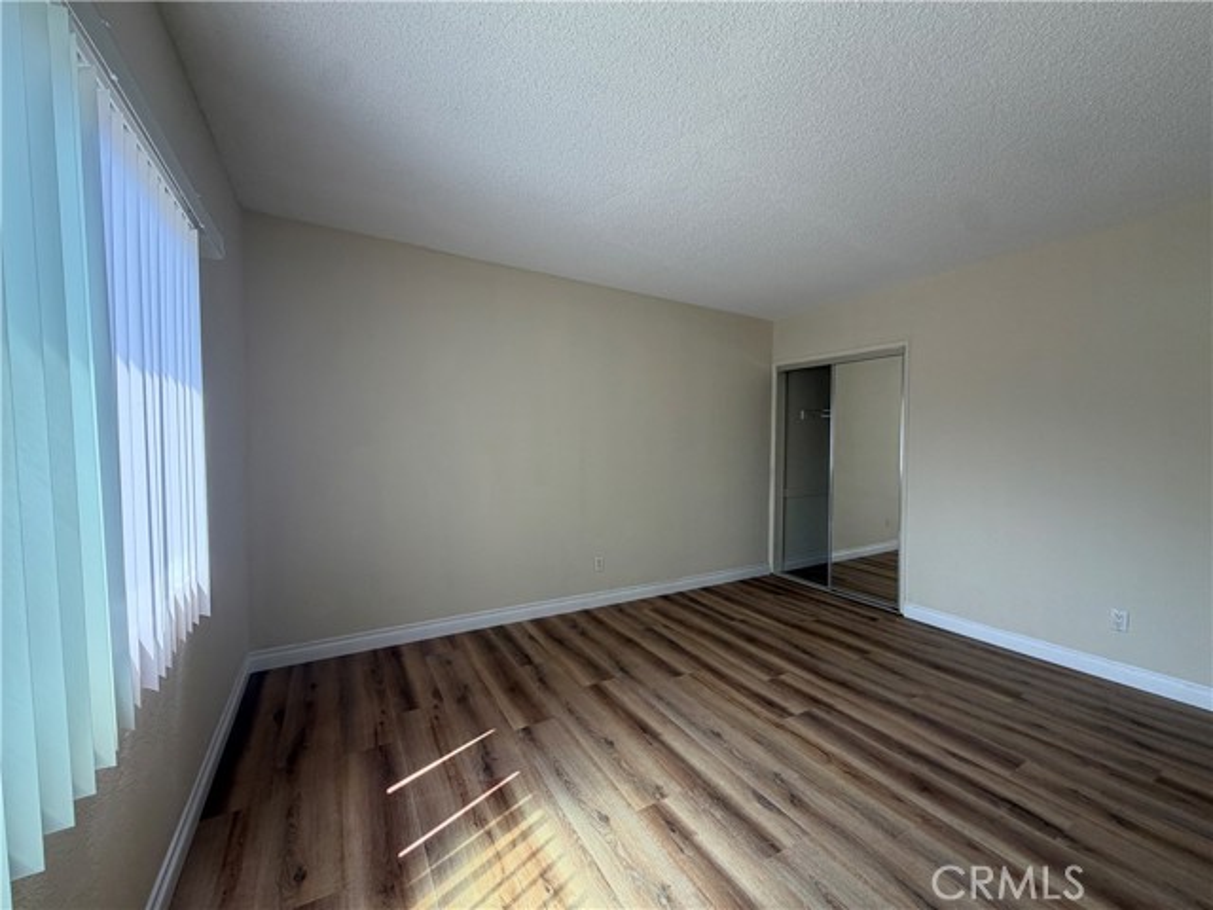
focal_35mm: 14
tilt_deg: -1.1
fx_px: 491
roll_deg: +0.2
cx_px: 606
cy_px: 455
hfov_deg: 102.1
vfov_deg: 85.7
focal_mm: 2.22
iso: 80
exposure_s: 1/121
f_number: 2.2
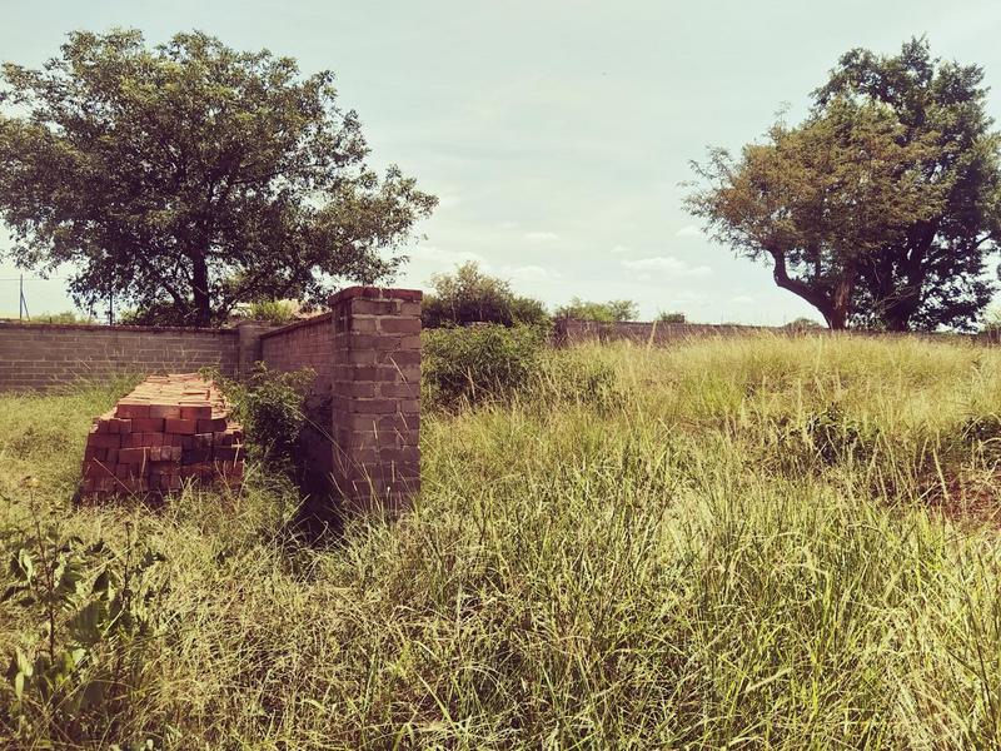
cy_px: 376
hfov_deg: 67.3
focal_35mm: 26
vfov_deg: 53.1
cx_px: 500
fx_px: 752
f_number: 1.9
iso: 100
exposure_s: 1/978
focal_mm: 4.95
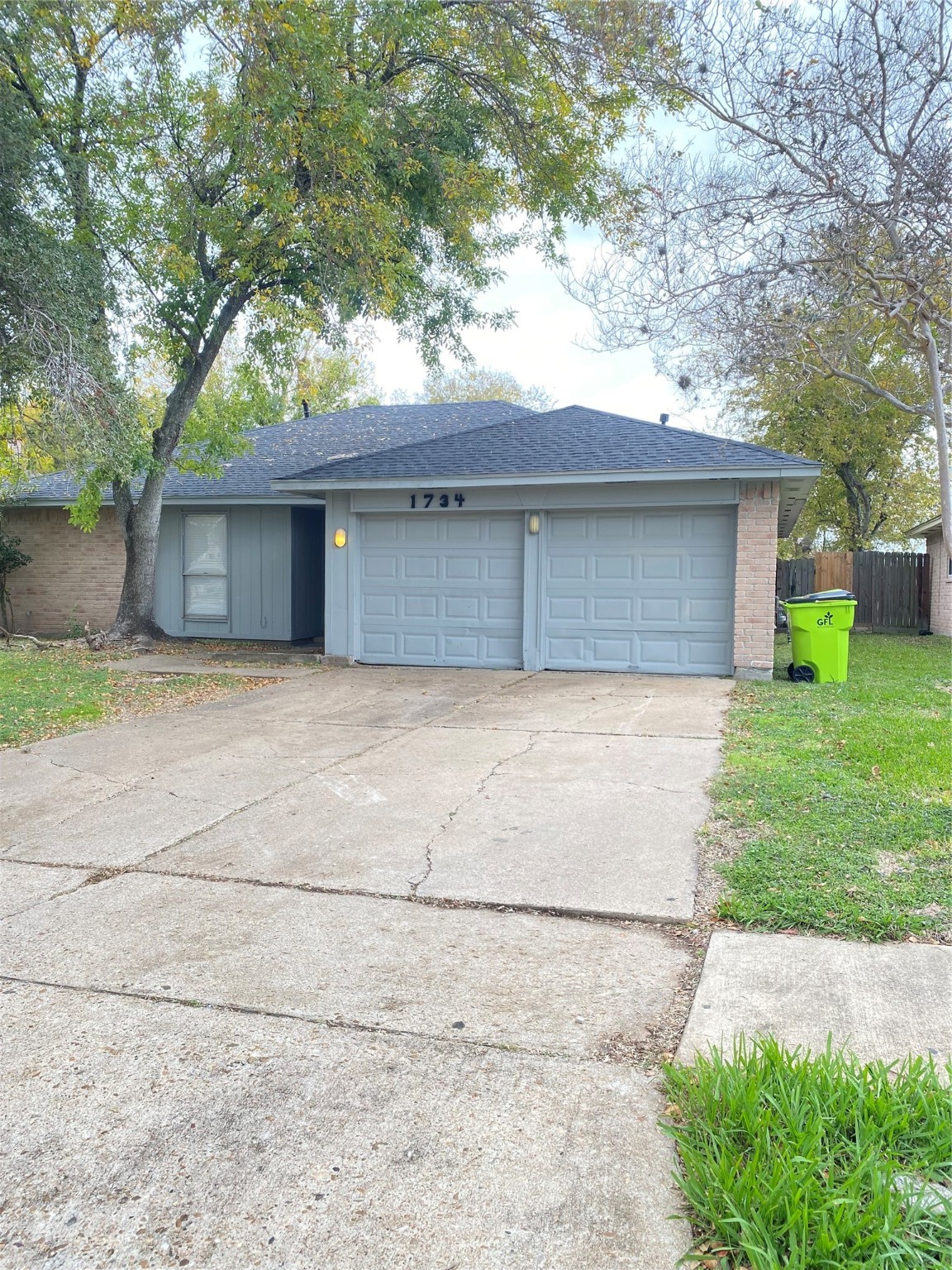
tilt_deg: -2.1
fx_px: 953
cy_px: 635
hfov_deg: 53.1
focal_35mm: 26
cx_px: 476
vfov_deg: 67.3
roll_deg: -2.1
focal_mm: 4.25
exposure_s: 1/180
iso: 32
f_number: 1.8
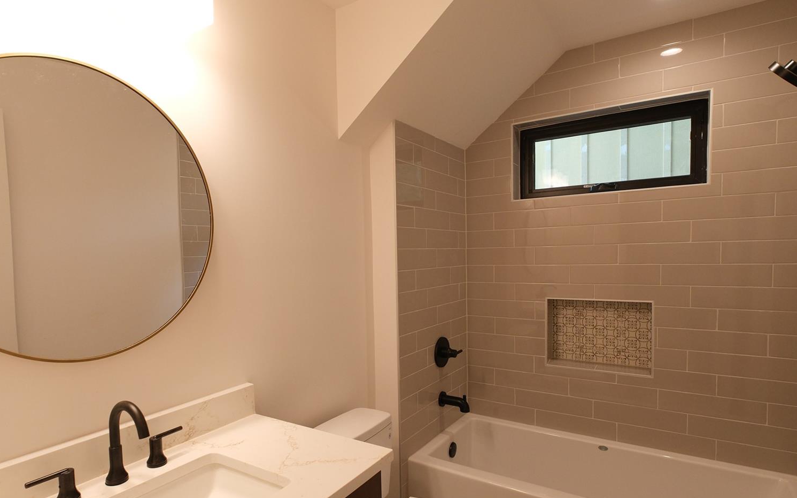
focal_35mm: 21
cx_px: 365
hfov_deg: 82.1
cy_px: 279
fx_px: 456
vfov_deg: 57.1
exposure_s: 1/160
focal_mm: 10
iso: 1000
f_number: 4
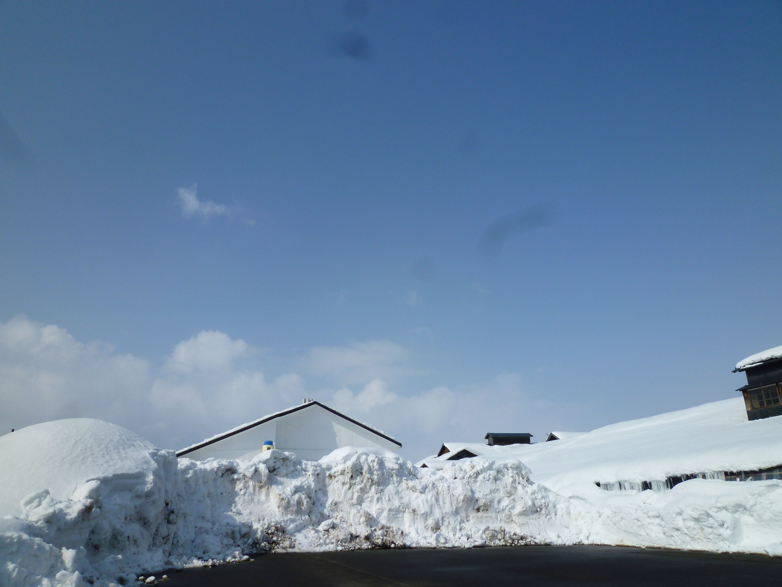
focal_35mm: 24
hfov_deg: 71.6
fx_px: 542
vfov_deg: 56.8
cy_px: 294
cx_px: 391
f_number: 5.6
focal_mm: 4.3
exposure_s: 1/1000
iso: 80
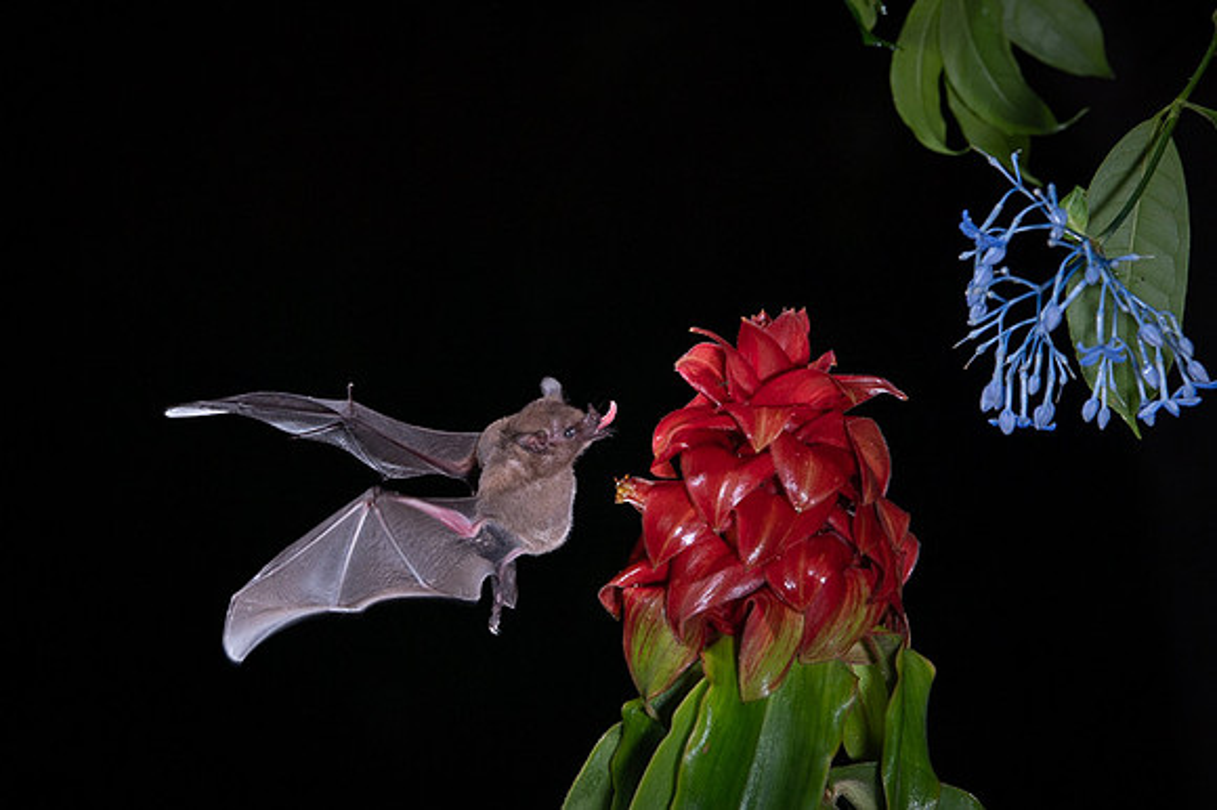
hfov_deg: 8.8
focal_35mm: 233
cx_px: 545
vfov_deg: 5.9
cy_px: 316
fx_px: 7884
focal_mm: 155
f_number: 8
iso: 800
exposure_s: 1/200
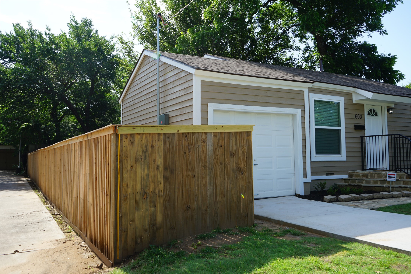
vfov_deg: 43.6
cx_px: 206
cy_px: 137
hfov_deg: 61.9
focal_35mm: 30
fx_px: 342
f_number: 9
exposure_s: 1/100
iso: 100
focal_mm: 30
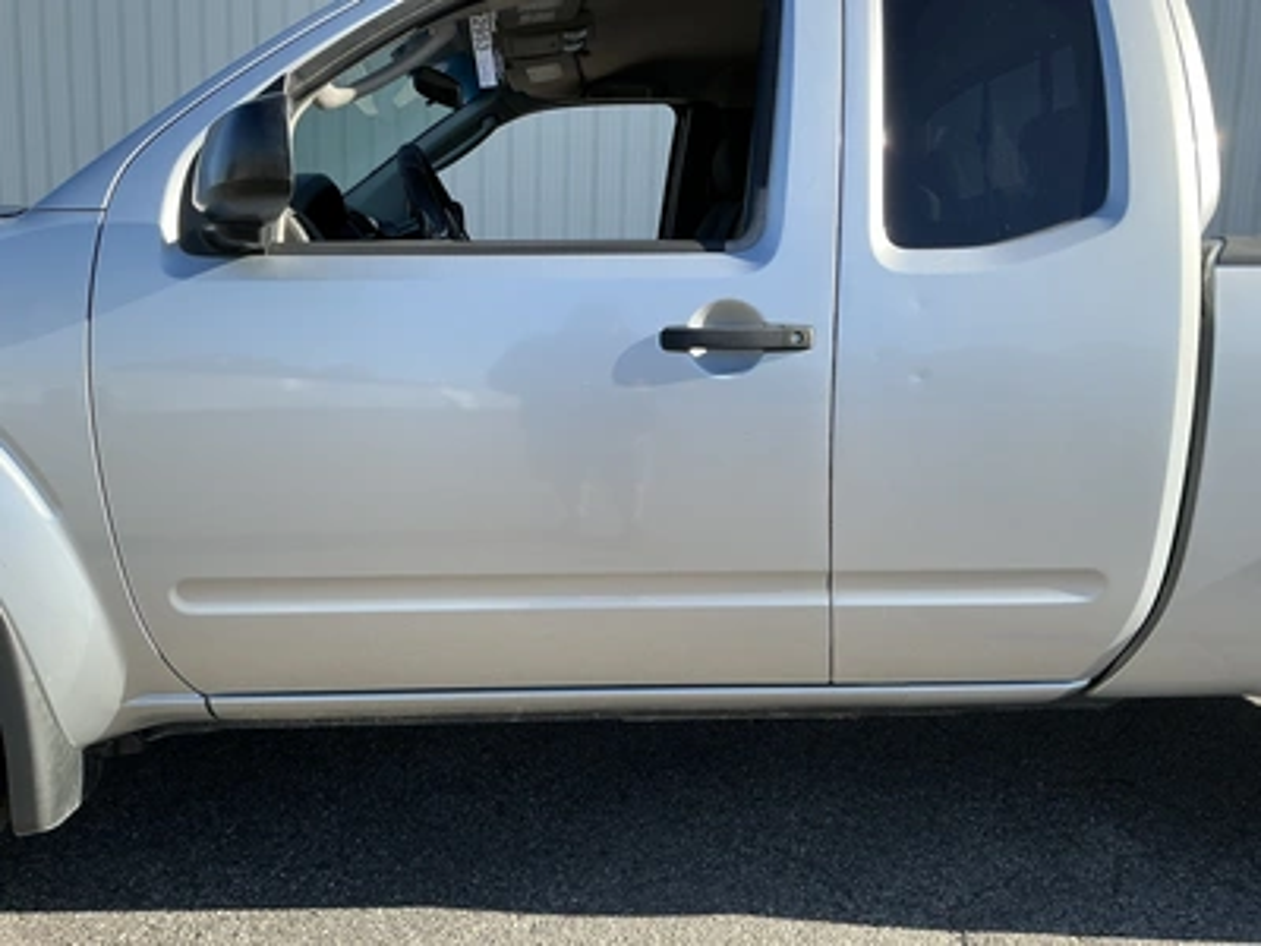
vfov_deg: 49.7
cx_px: 630
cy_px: 473
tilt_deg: -8.6
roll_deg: -1.9
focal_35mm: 28
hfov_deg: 63.4
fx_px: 1020
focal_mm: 3
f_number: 1.8
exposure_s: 1/792
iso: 25
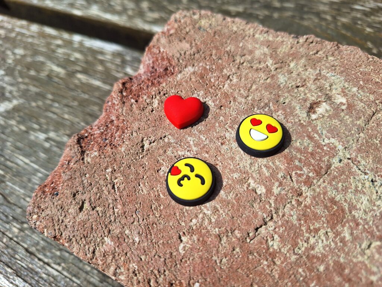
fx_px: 254
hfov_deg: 73.9
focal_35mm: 23
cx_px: 191
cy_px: 144
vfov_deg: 58.9
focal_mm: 5.54
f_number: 1.8
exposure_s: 1/2494
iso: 40
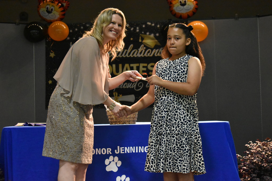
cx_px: 136
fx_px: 623
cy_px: 90
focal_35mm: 82
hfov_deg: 24.6
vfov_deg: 16.6
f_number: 5.6
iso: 6400
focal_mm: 55
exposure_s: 1/125
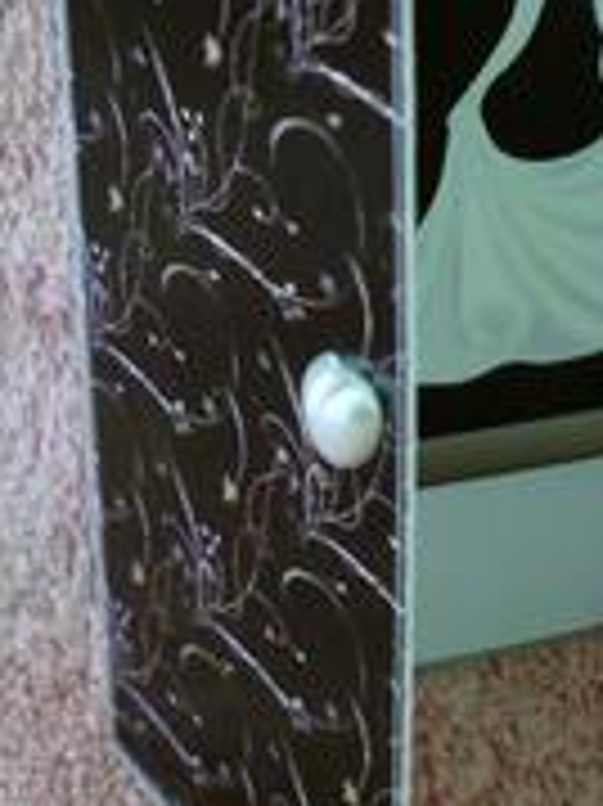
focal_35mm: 73
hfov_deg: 19.7
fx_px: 1698
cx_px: 576
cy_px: 72
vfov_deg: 25.8
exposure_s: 1/8
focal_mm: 5.2
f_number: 3.3
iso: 400
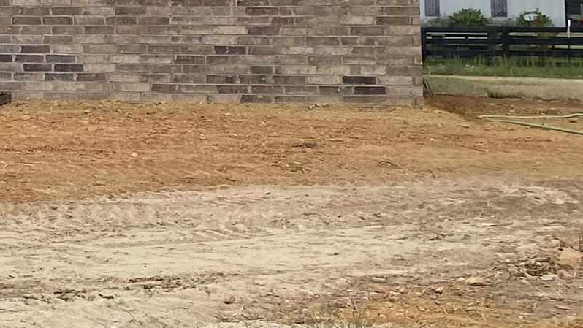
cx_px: -439
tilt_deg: +3.4
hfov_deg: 16.6
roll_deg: -0.2
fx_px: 1685
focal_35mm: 109
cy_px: -103
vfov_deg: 10.8
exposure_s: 1/1258
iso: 32
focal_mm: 4.25
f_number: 1.8
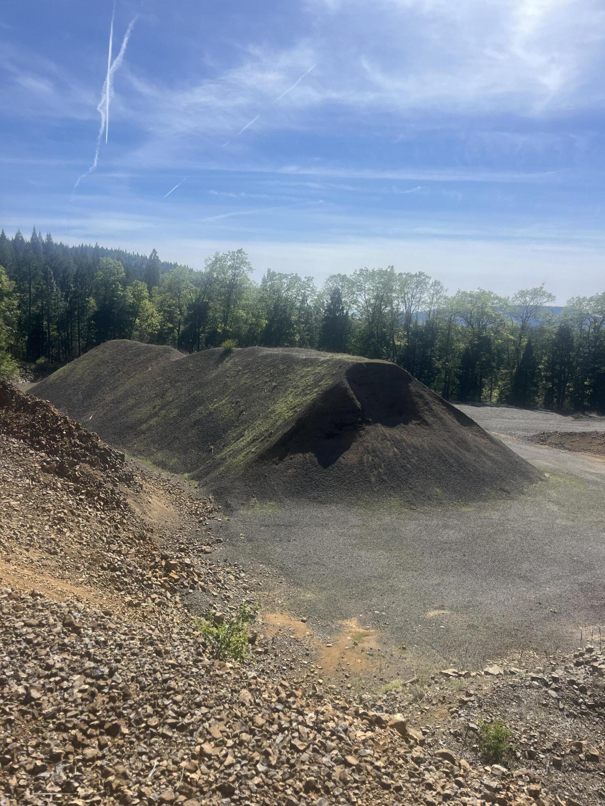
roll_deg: -1.0
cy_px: 403
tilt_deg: -7.8
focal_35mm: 26
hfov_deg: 53.1
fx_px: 606
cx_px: 302
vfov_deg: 67.3
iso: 50
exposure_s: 1/4854
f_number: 1.6
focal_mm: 5.1
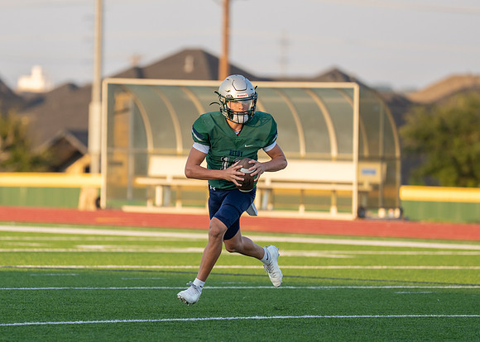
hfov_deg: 5.0
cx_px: 177
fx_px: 5535
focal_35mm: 406
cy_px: 182
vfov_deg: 3.5
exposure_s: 1/1250
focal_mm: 200
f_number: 2.8
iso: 320
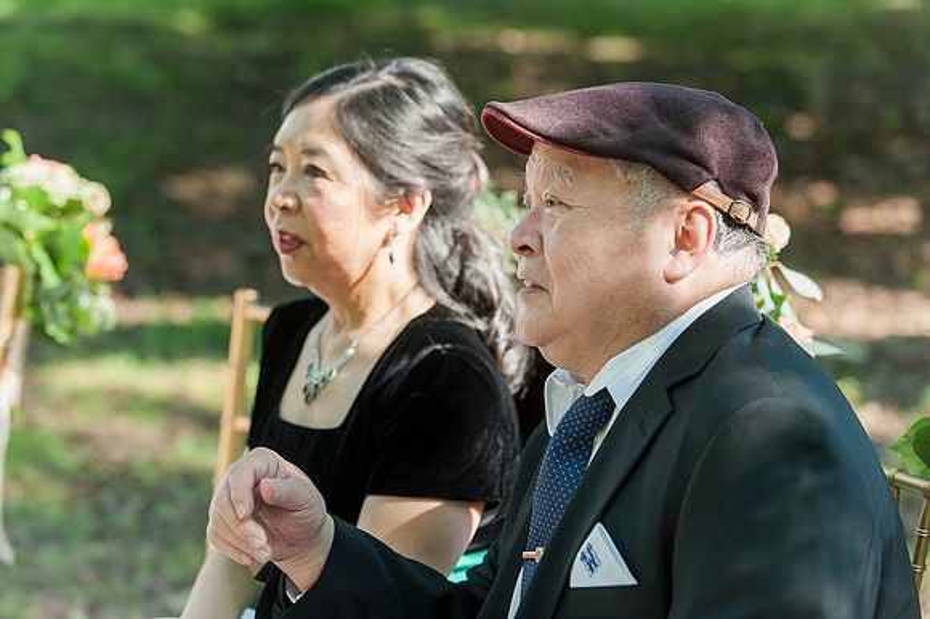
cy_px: 283
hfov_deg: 20.9
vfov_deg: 14.0
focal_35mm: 98
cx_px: 425
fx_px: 2522
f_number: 3.5
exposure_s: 1/500
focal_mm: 90
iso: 800
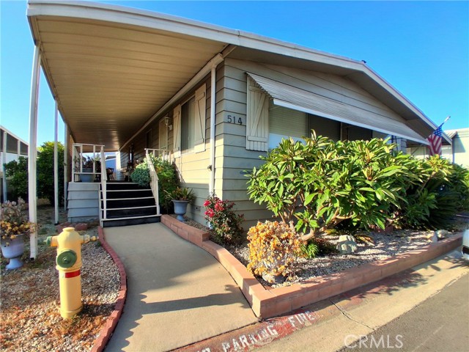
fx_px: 230
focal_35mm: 17
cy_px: 176
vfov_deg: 74.7
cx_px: 234
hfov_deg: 91.0
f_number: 2.2
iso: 50
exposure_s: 1/833
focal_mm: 1.4
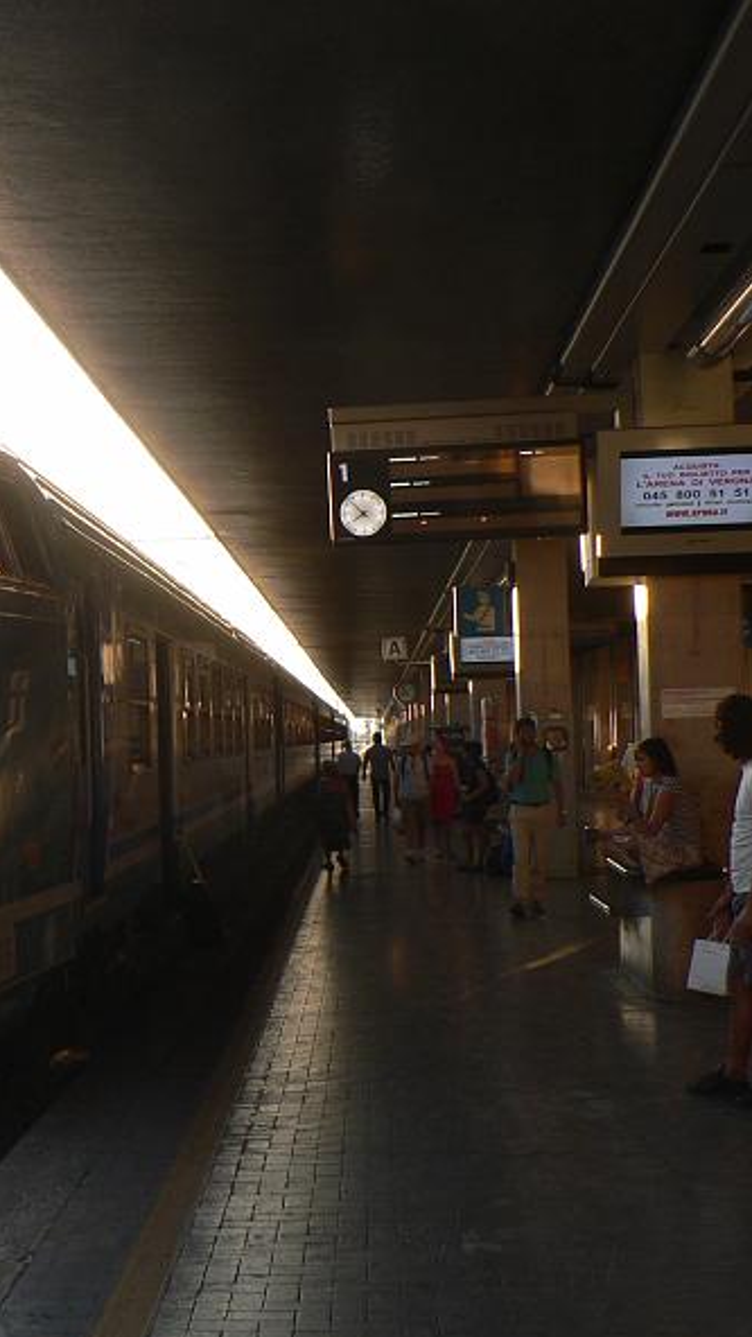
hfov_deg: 21.5
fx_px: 1879
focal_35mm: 53
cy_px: 675
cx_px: -77
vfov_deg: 39.2
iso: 80
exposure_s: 1/100
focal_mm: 6
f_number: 3.2
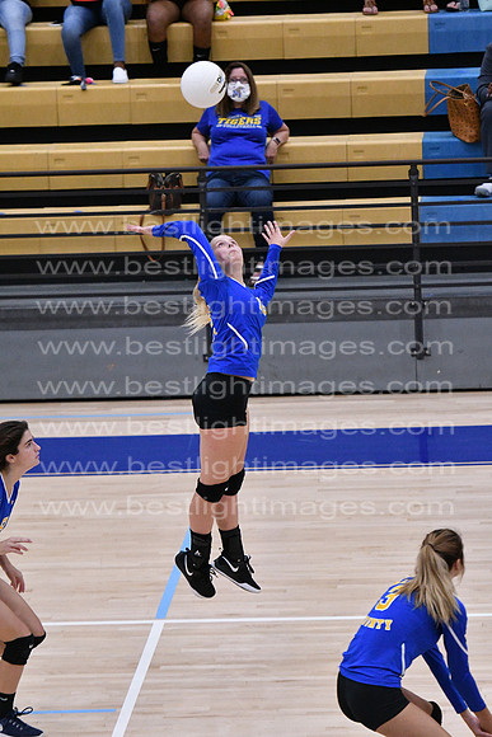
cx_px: 246
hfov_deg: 6.3
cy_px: 368
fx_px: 4456
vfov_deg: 9.5
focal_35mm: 218
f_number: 3.2
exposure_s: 1/1250
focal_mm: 145
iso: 6400
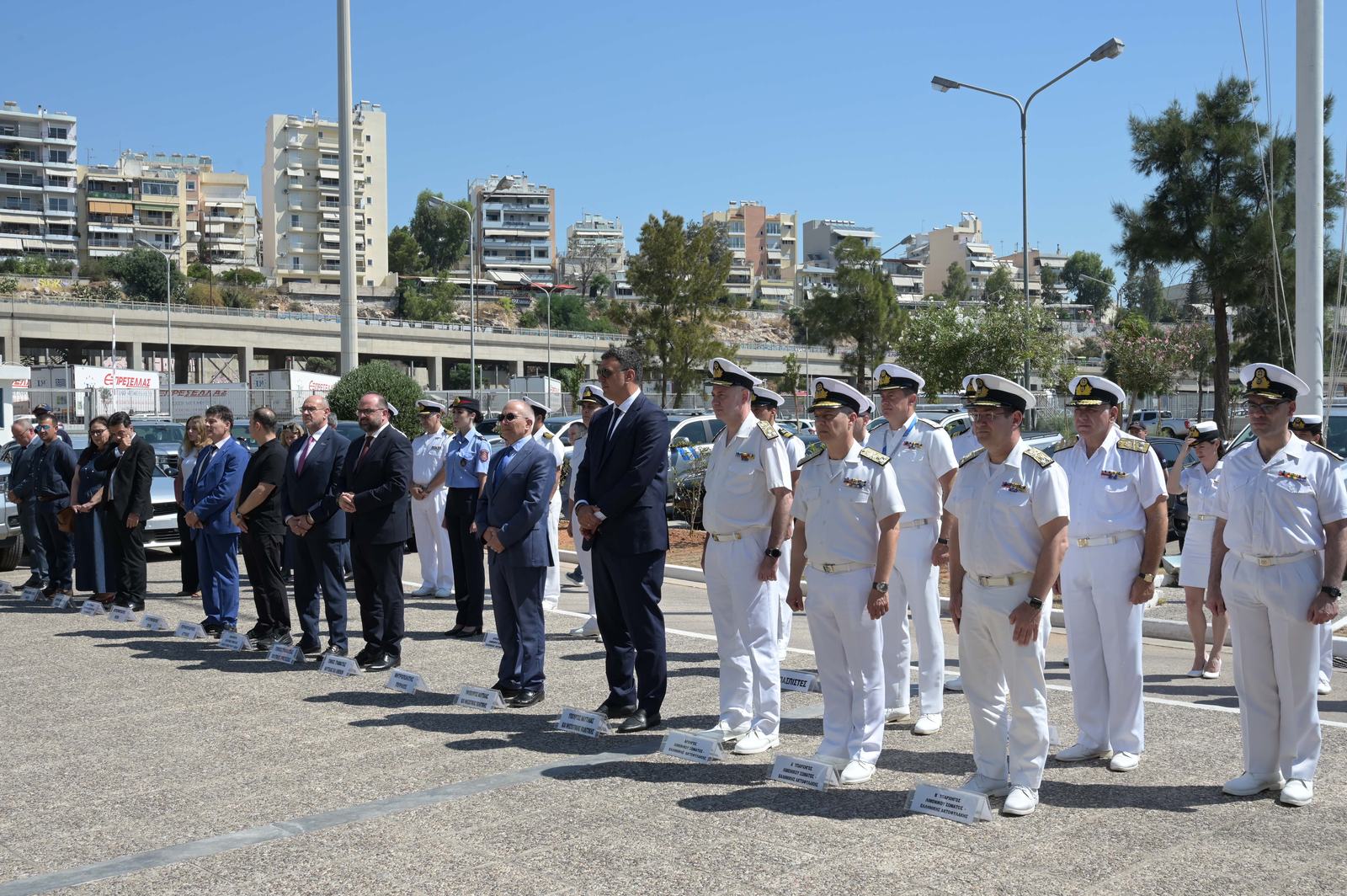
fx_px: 1346
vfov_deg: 36.8
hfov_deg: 53.2
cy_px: 448
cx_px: 674
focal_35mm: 36
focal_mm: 36
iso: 200
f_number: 13
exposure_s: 1/200
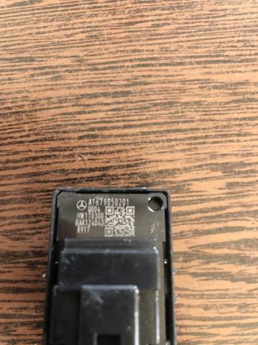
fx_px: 279
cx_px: 129
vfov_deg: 63.5
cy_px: 172
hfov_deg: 49.7
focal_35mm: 28
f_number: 1.8
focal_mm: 4
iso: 100
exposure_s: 1/17
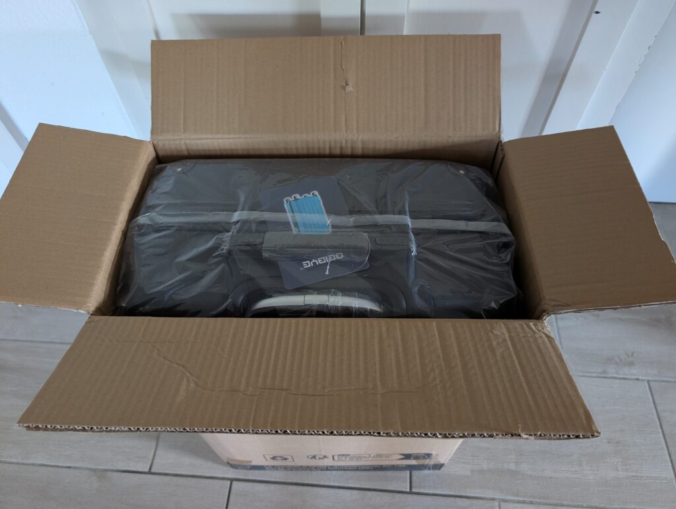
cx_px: 338
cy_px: 254
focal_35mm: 24
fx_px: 469
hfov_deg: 71.5
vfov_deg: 56.9
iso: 221
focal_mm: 6.9
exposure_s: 1/33.3
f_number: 1.68
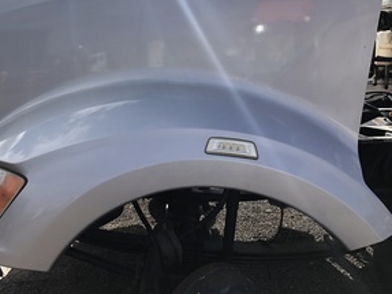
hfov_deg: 47.6
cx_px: 156
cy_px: 104
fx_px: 441
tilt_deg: -7.8
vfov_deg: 36.5
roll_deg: -0.7
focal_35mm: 39
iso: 20
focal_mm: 4
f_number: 1.8
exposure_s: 1/2404
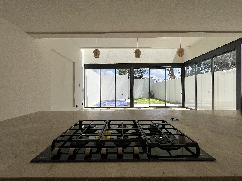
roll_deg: +0.1
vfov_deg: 89.9
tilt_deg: -0.1
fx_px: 91
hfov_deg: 106.2
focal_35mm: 13
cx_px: 121
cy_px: 90
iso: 32
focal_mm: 1.57
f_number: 1.8
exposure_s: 1/1698
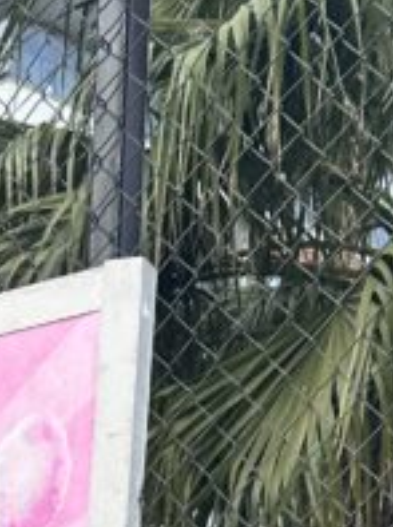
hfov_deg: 11.4
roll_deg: -2.7
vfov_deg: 13.1
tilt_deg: -6.8
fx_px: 1898
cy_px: 1145
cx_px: -190
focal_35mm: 125
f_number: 1.78
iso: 80
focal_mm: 6.86
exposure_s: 1/296
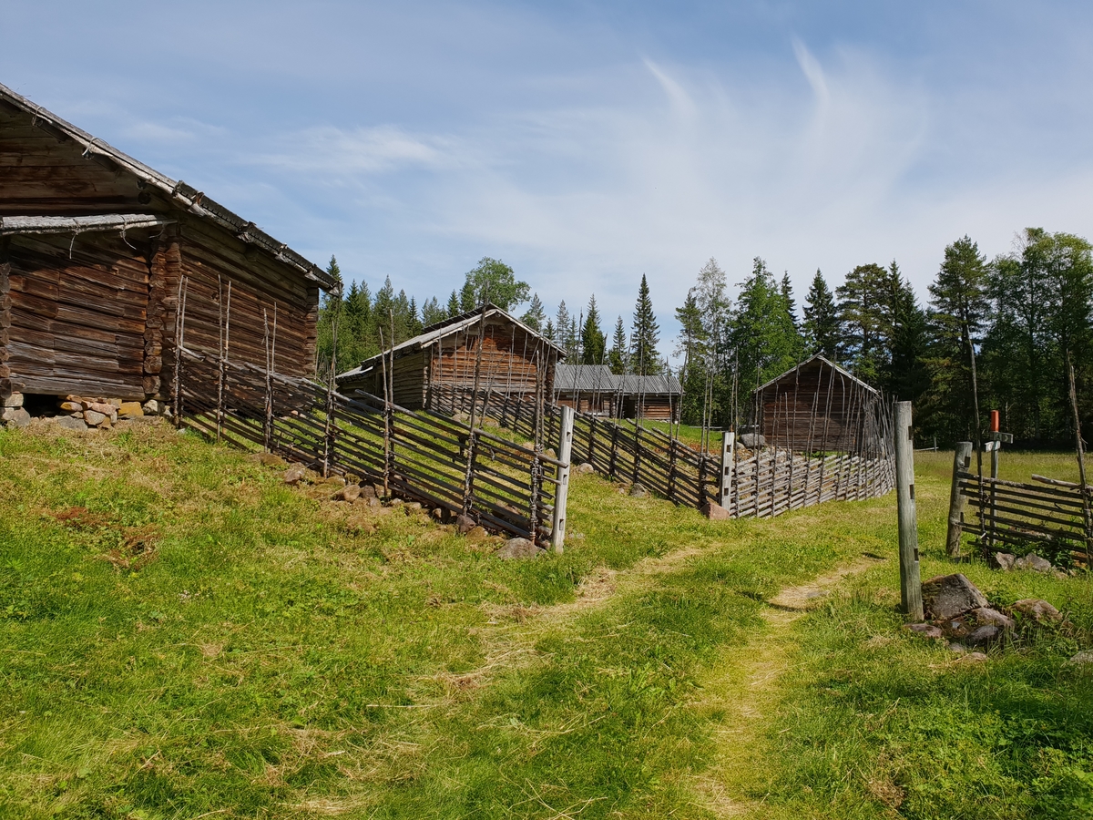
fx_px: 821
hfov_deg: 67.3
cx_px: 546
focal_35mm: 26
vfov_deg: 53.1
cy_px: 410
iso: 50
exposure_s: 1/1403
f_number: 2.4
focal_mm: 4.3
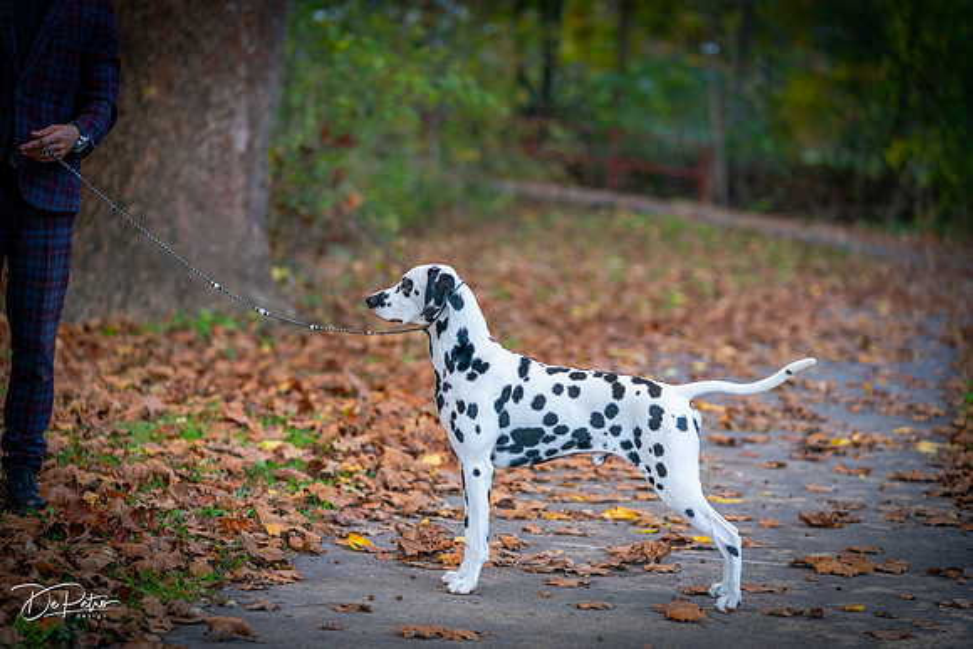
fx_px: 3190
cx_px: 486
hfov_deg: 17.3
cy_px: 324
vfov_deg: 11.6
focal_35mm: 118
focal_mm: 118
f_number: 2.8
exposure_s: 1/400
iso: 1000
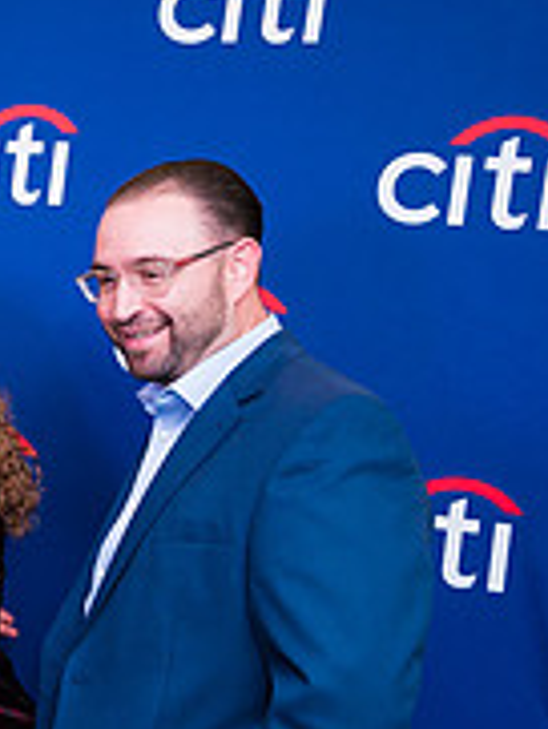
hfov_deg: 16.5
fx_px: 1560
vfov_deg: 26.3
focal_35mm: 74
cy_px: 431
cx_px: -451
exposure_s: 1/200
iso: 400
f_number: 3.2
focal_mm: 24
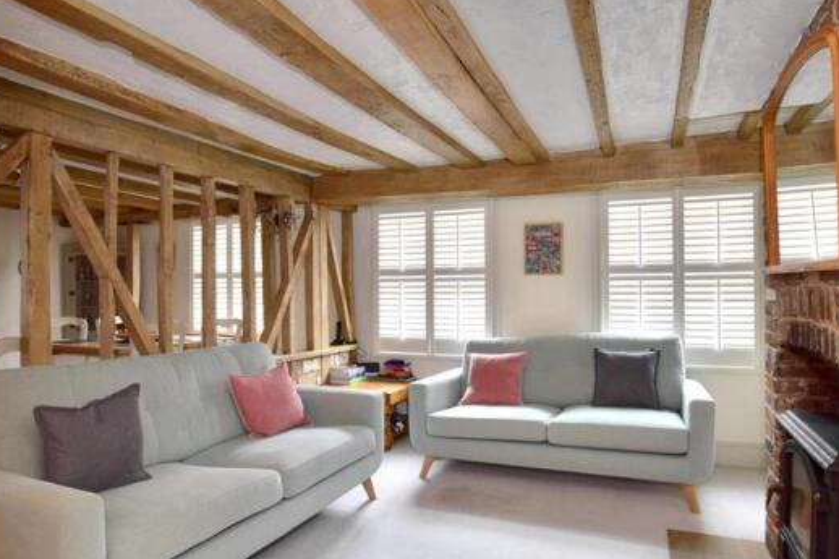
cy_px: 322
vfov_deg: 64.2
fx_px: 443
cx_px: 407
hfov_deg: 86.9
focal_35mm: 19
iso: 400
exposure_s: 1/5
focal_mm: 10
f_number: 11
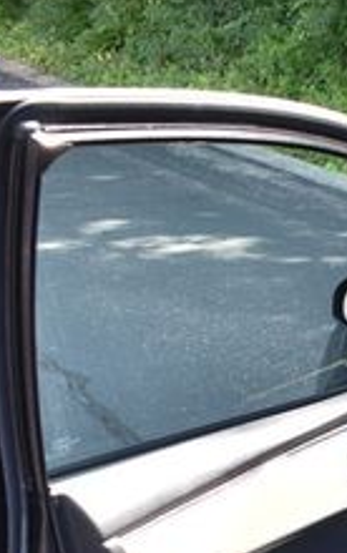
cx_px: 528
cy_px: 522
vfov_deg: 24.9
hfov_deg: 15.1
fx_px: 1207
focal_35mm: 80
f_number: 4.5
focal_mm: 18
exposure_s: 1/250
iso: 400
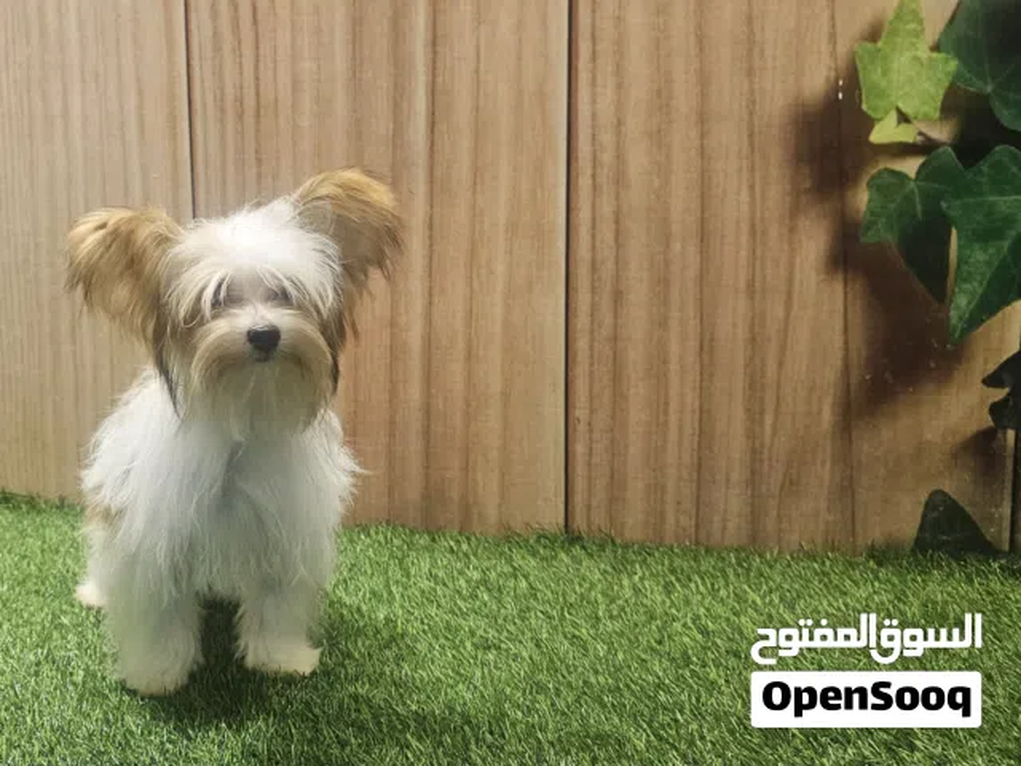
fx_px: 678
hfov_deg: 73.9
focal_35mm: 23
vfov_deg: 58.9
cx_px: 510
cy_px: 383
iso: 250
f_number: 1.7
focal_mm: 6.3
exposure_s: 1/60.2
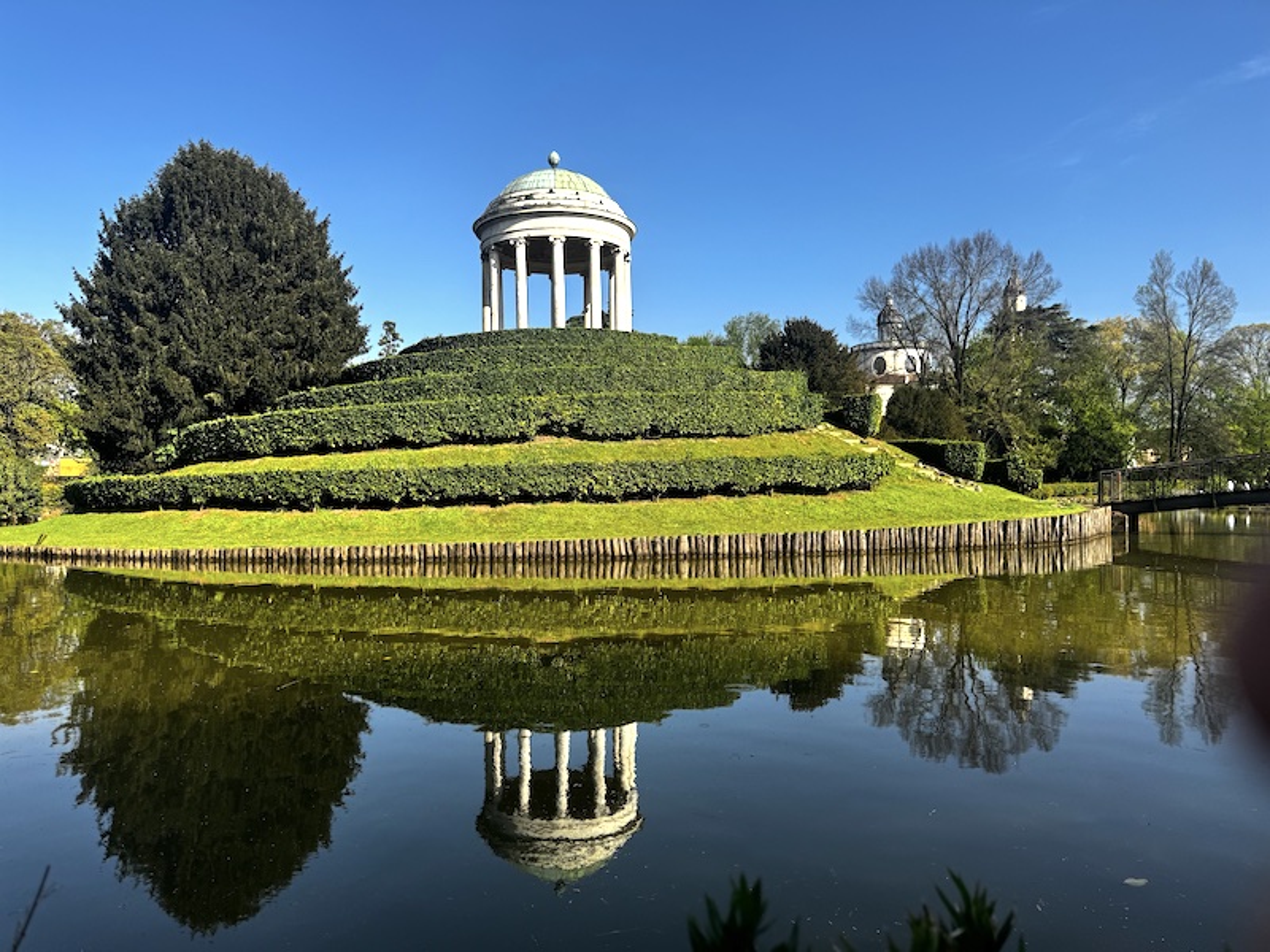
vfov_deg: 56.8
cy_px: 476
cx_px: 635
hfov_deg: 71.6
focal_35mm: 24
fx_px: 881
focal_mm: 6.76
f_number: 1.78
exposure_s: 1/2506
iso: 80
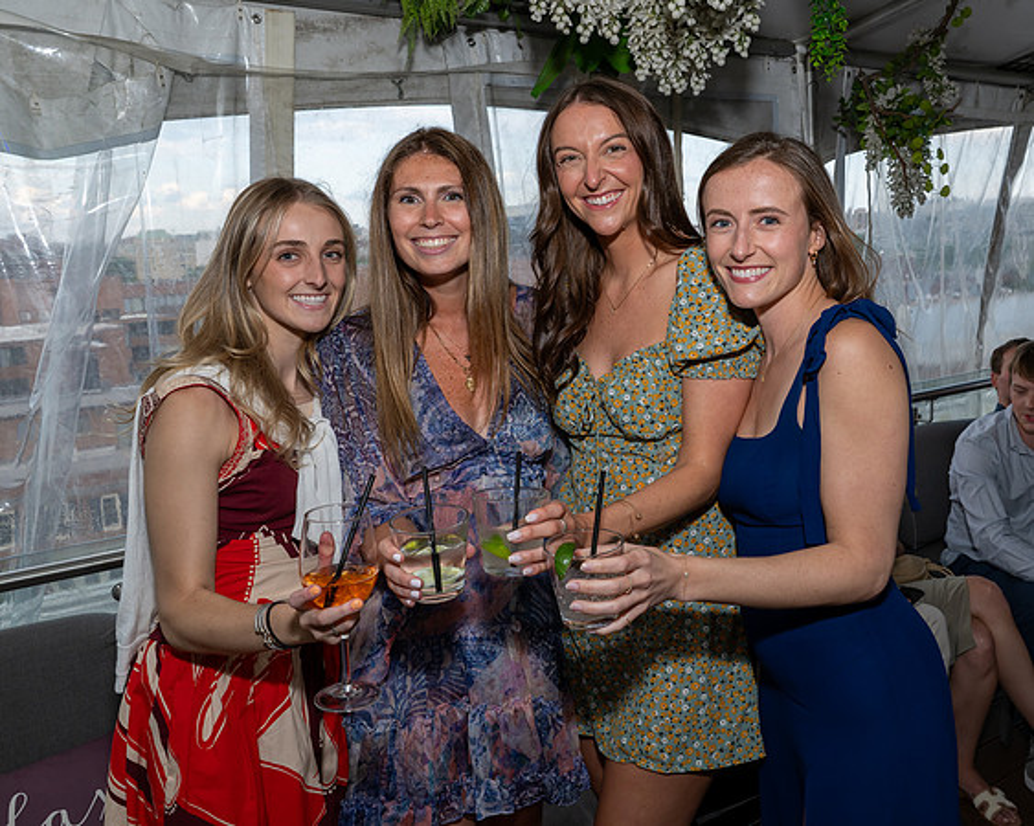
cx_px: 623
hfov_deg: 52.9
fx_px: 1030
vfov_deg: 43.6
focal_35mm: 34
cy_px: 363
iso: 320
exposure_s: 1/250
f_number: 8
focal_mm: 25
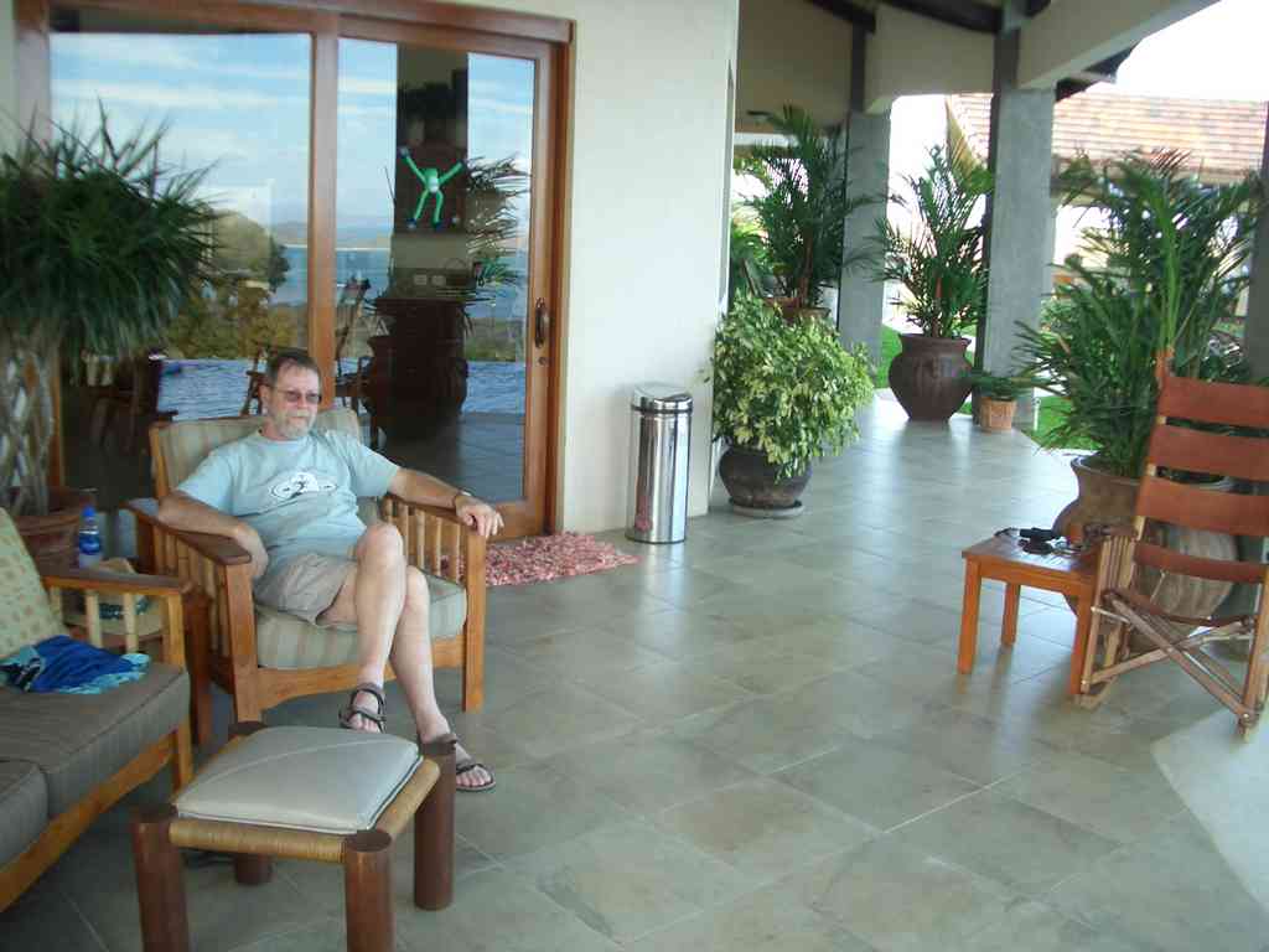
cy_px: 476
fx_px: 1283
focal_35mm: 35
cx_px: 634
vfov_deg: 40.7
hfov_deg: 52.6
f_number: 2.6
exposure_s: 1/100
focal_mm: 5.8
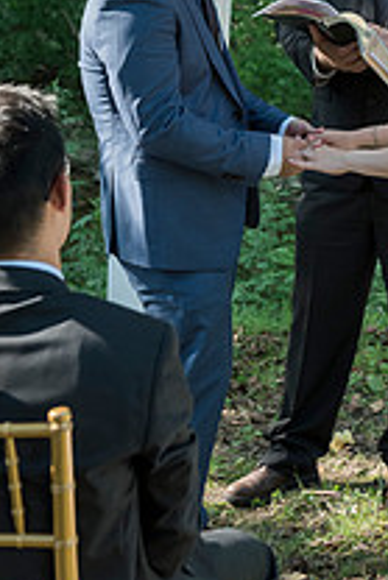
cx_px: 301
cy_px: 0
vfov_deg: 16.6
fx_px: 1953
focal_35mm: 121
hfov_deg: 11.3
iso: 1000
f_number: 4
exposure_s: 1/500
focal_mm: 56
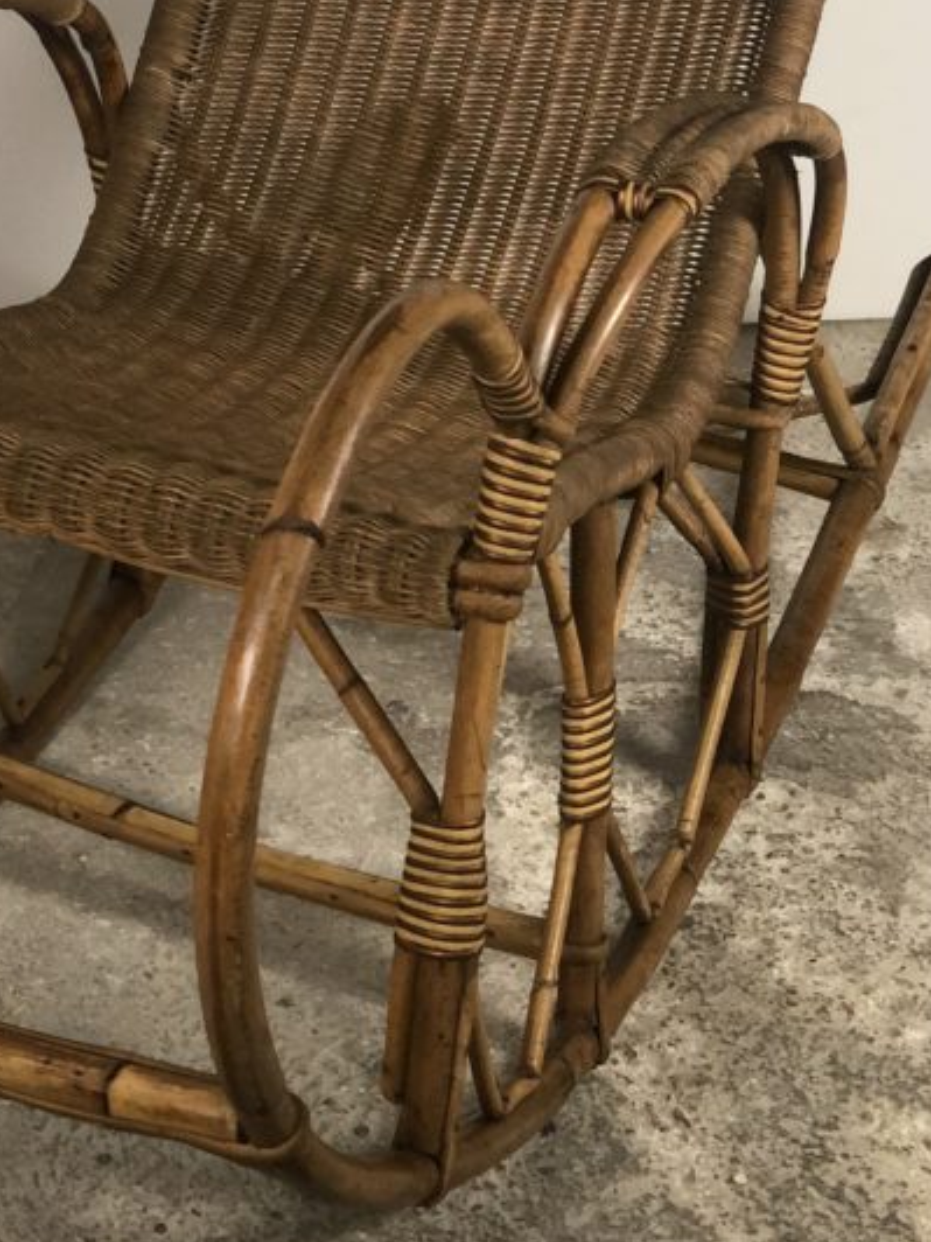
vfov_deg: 19.5
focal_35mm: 100
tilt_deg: -25.6
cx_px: 133
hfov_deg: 14.7
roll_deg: -1.5
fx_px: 3586
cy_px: 329
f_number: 2.4
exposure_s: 1/33
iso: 125
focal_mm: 6
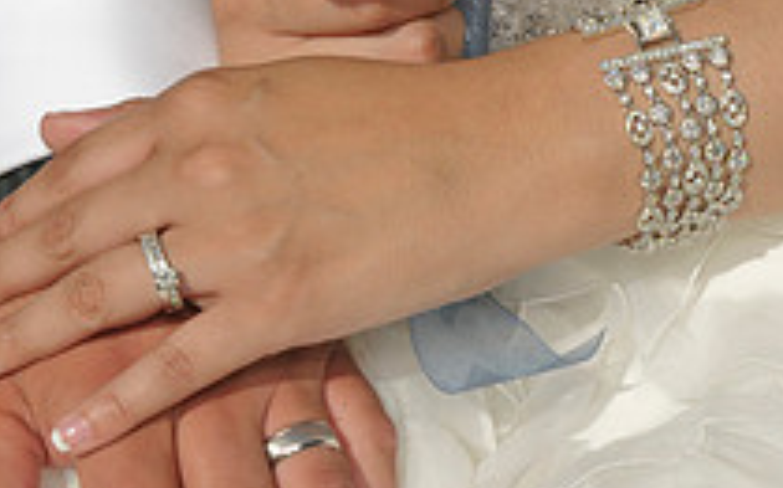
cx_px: 268
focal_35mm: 160
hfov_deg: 13.1
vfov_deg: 8.2
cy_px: 132
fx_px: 3412
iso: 400
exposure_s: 1/1000
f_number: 13
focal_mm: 38
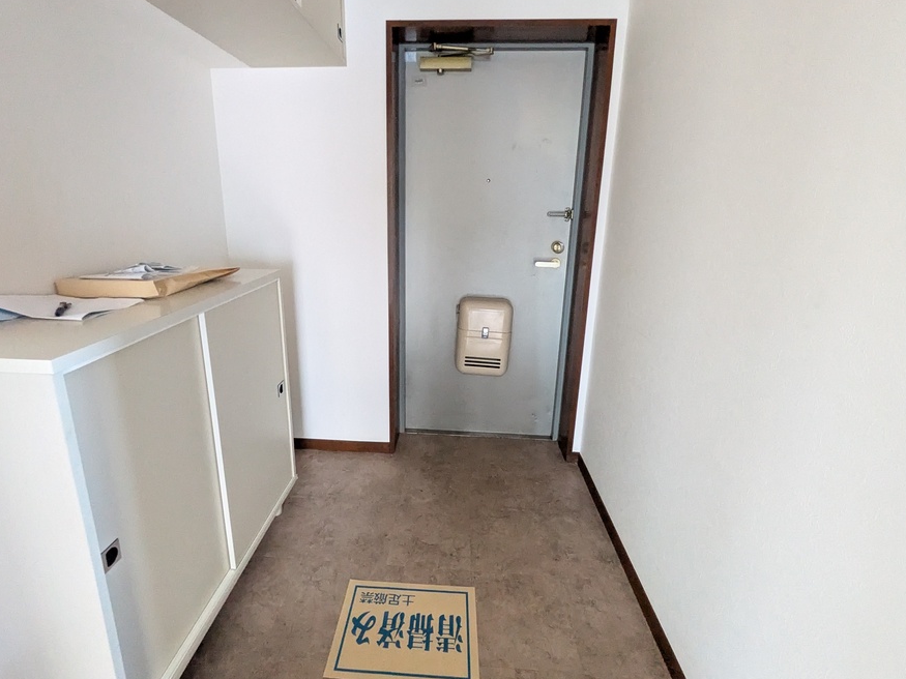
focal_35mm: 16
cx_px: 429
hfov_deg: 94.4
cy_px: 296
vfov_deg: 77.7
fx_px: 419
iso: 1988
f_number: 2.2
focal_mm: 1.83
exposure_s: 1/33.3
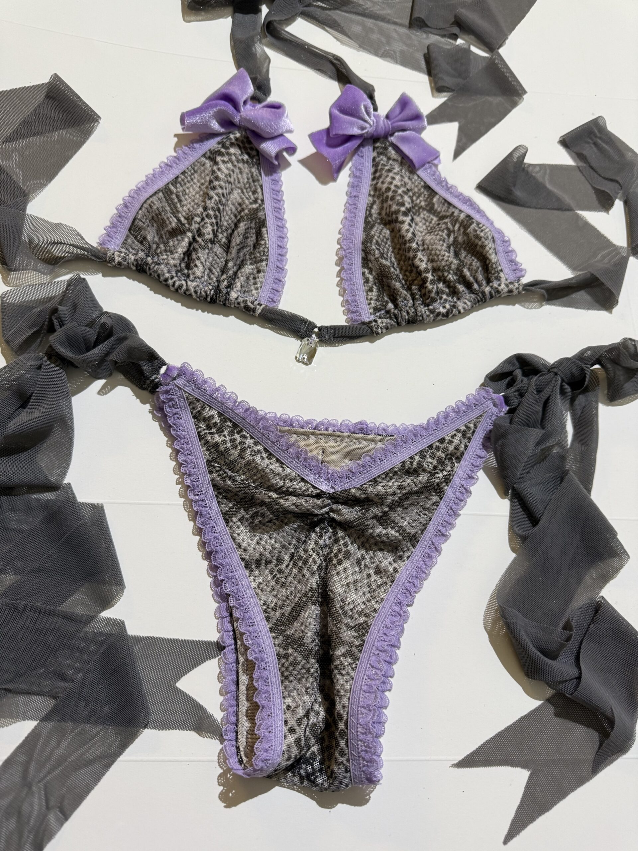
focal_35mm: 24
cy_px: 426
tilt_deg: -69.1
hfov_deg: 56.8
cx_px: 319
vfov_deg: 71.6
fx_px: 590
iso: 160
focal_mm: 6.76
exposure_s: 1/60
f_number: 1.78
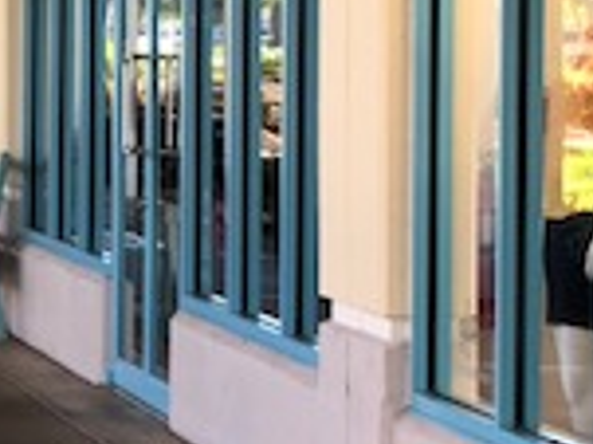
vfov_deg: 6.1
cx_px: 836
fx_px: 4142
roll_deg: -0.7
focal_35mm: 242
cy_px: 102
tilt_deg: -1.4
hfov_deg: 8.1
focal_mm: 6.6
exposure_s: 1/60
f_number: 2.8
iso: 25
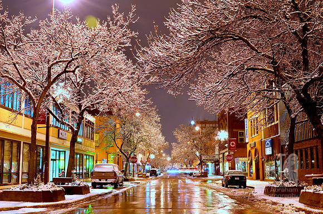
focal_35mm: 45
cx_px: 162
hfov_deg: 43.7
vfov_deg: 29.7
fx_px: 403
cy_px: 107
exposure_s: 15
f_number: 8
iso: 100
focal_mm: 30
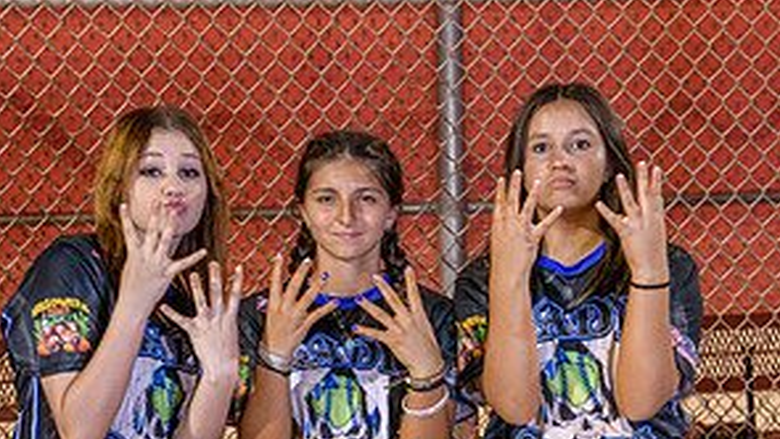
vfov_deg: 14.2
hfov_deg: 25.6
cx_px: 394
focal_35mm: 83
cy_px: 487
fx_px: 1717
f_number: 5
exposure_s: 1/80
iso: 2000
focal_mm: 52
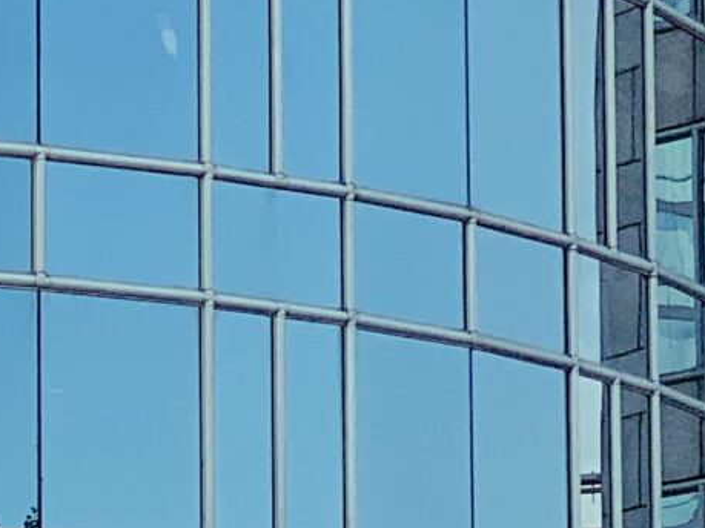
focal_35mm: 290
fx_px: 5905
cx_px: -1252
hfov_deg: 6.4
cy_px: 926
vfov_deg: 5.1
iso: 16
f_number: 2.4
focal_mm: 6
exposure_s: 1/872
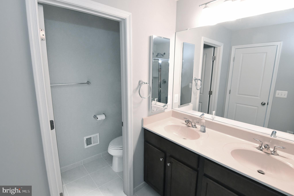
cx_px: 147
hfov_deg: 93.3
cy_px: 98
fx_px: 139
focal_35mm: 17
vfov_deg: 70.4
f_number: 7.1
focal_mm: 11.5
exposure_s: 1/60
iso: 2200
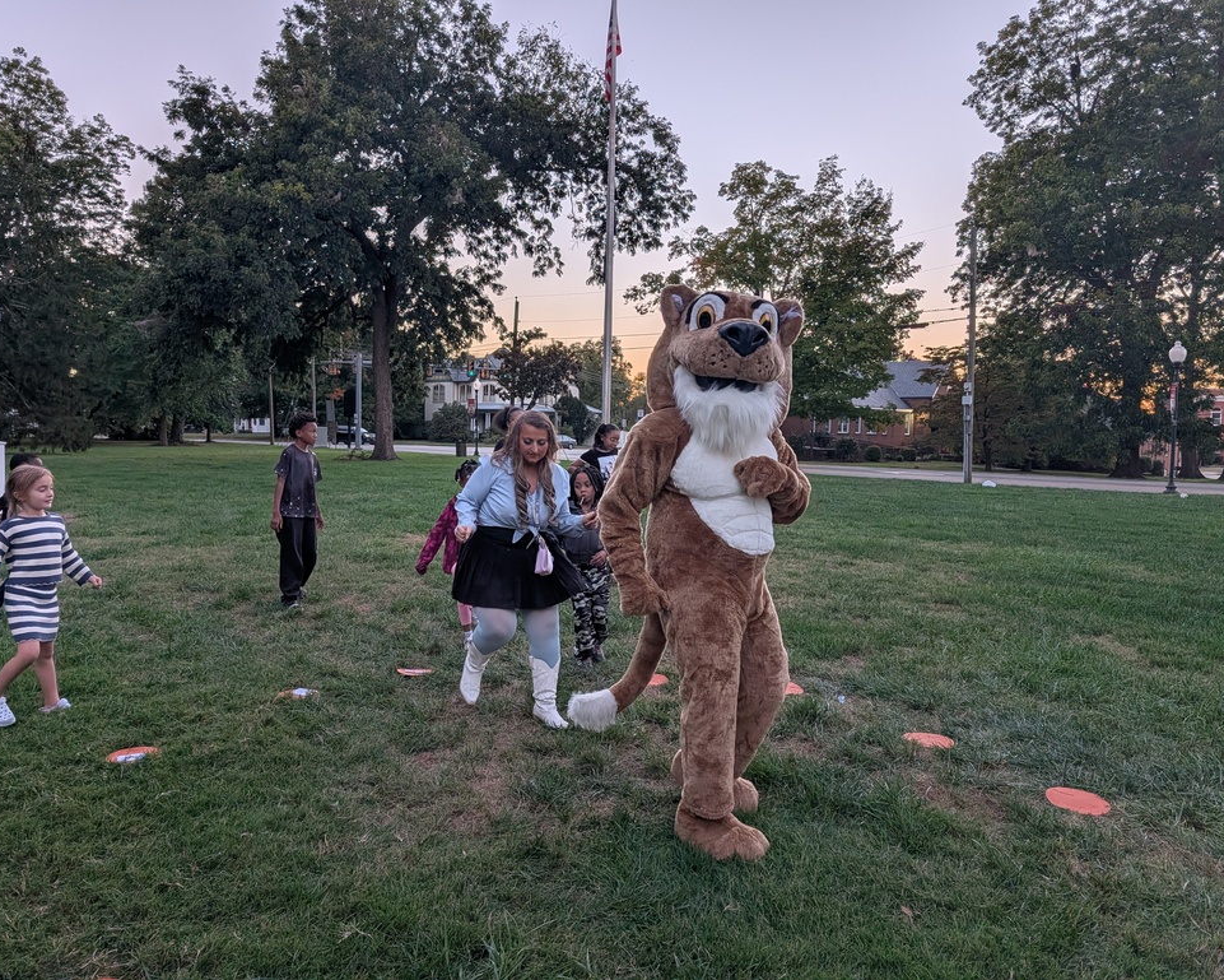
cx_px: 574
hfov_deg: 68.0
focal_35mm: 25
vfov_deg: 56.8
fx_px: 906
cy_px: 490
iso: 18
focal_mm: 6.9
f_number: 1.68
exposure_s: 1/773
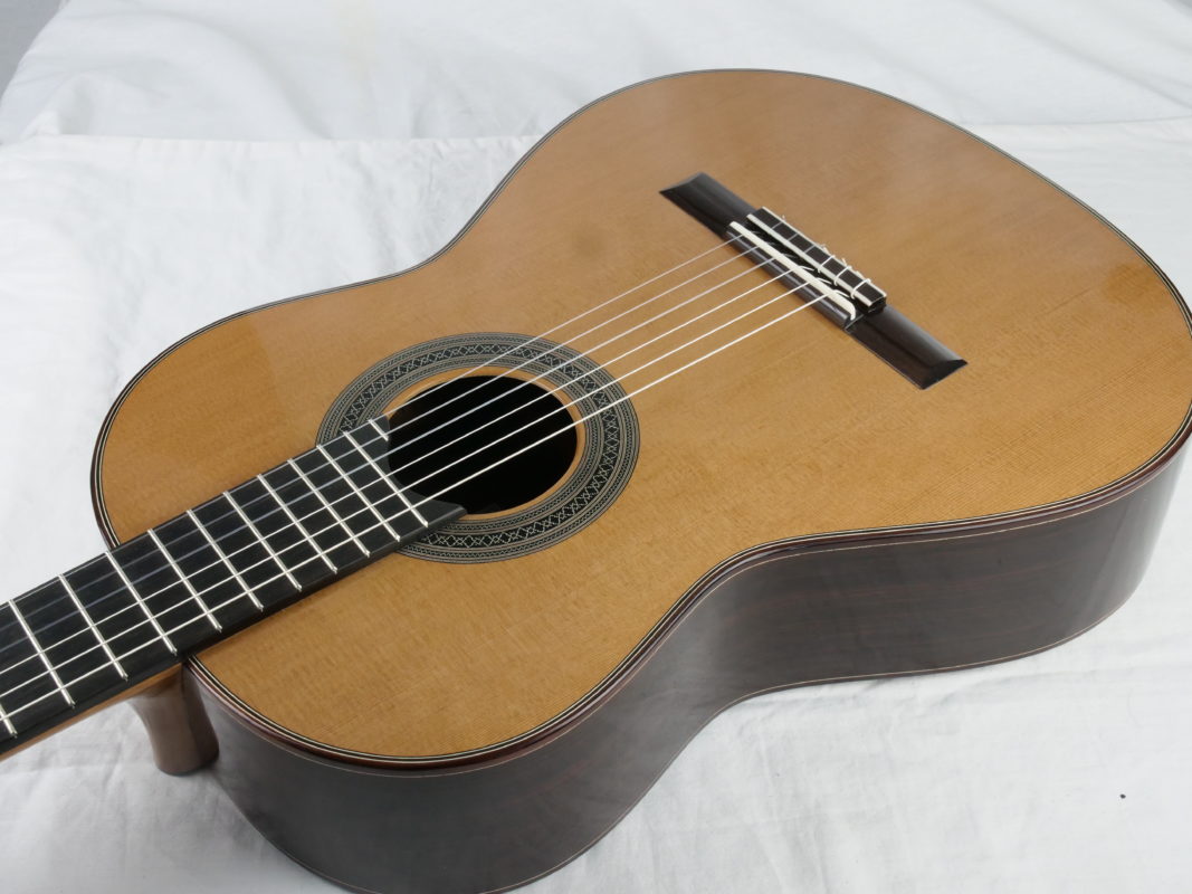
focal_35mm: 44
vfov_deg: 32.9
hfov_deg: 43.0
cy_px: 447
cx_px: 596
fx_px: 1515
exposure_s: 1/60
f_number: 10
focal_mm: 22
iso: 1250
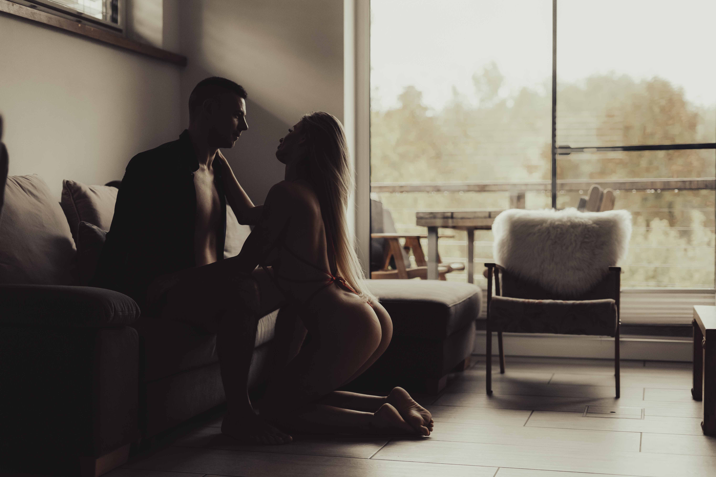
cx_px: 358
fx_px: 994
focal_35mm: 50
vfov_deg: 27.0
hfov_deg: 39.6
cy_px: 238
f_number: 2.2
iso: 400
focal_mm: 50
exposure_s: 1/640
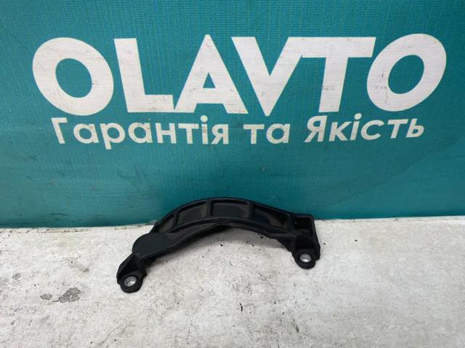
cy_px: 174
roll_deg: +1.3
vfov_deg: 53.1
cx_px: 232
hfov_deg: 67.3
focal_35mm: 26
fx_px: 349
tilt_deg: -37.8
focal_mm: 4.25
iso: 125
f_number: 1.8
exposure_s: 1/100
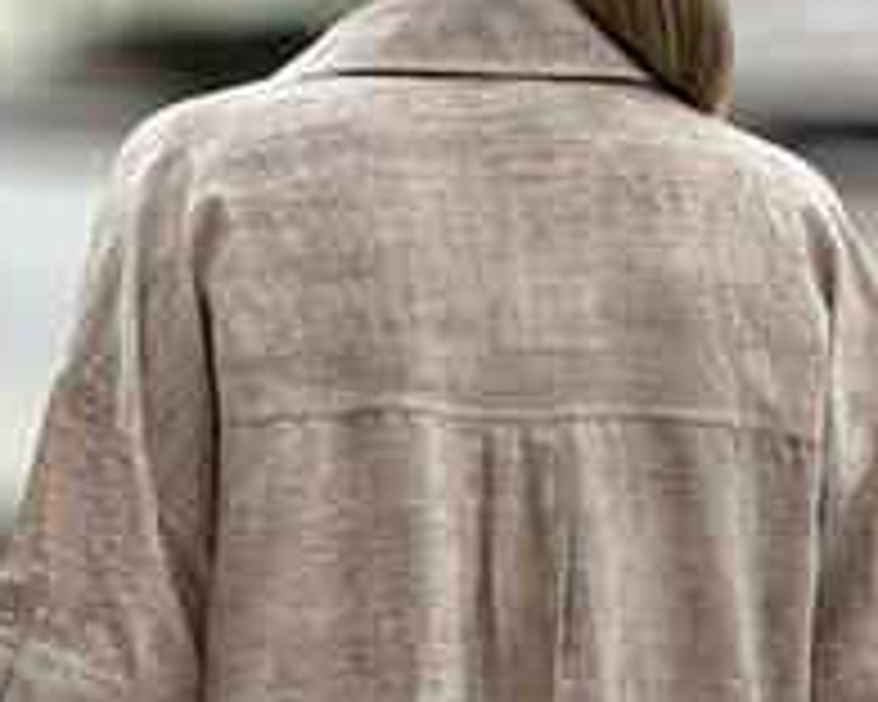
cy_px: 745
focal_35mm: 159
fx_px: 4132
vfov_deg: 9.6
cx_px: 495
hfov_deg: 12.1
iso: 25
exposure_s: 1/223
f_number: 2.8
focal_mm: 9
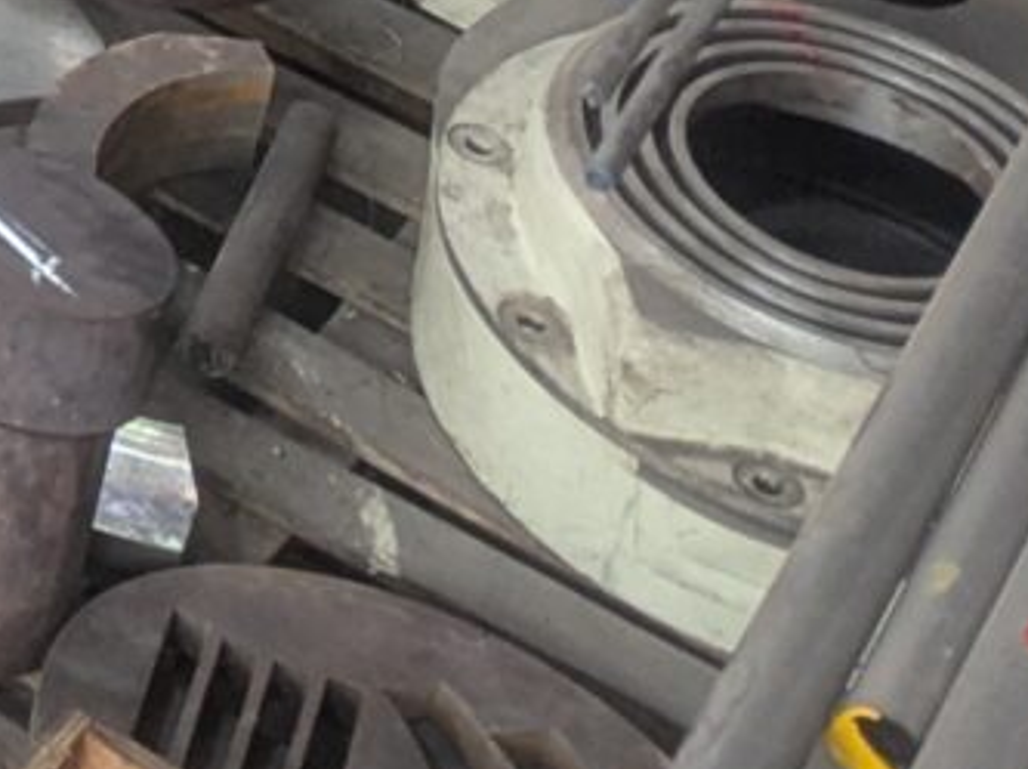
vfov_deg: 8.5
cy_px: -1448
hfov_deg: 10.9
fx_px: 4390
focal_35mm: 148
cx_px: -1599
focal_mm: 6.81
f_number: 1.85
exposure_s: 1/33.3
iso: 204
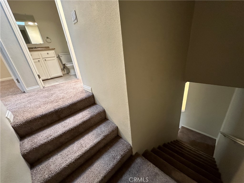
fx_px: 99
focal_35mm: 14
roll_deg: +7.4
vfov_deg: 85.7
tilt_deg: -22.0
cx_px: 122
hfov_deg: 102.1
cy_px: 92
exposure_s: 1/60
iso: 800
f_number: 2.2
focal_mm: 2.22
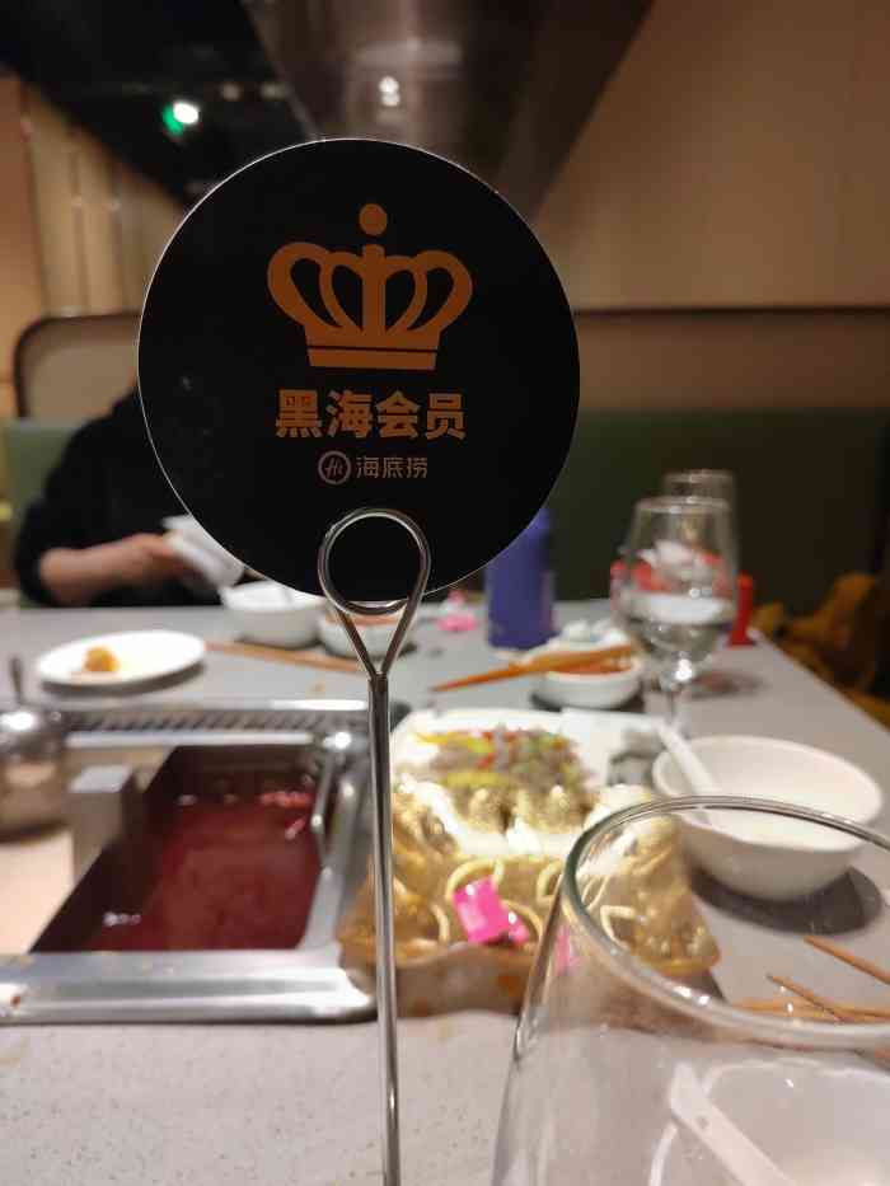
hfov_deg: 58.9
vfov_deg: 73.9
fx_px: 788
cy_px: 593
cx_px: 445
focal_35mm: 23
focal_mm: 5.52
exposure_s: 1/50
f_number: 1.9
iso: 1484
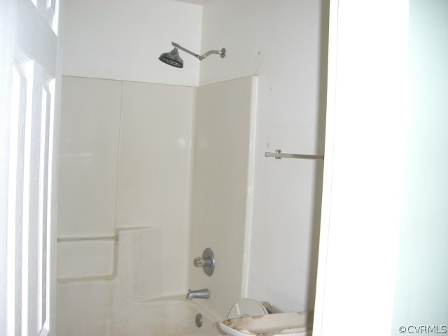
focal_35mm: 38
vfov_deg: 37.7
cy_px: 168
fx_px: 492
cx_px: 224
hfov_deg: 49.0
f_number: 2.7
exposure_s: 1/60
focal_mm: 6.2
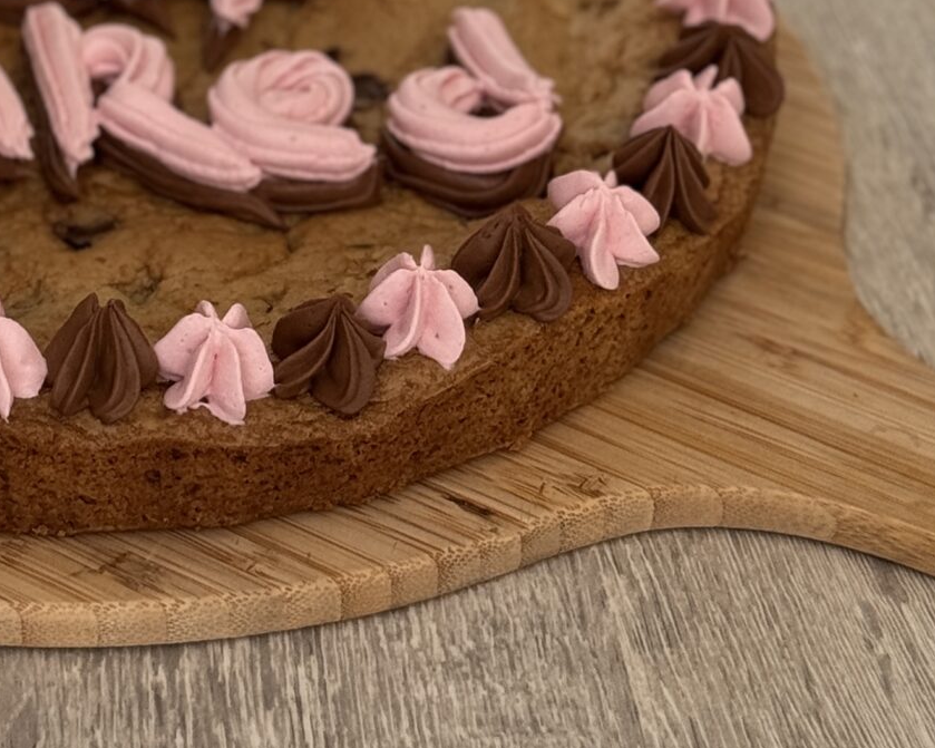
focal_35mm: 143
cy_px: -298
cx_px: 41
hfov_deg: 13.3
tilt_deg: -26.4
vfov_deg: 10.5
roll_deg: +0.0
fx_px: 3957
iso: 64
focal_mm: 6.76
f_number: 1.78
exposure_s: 1/354
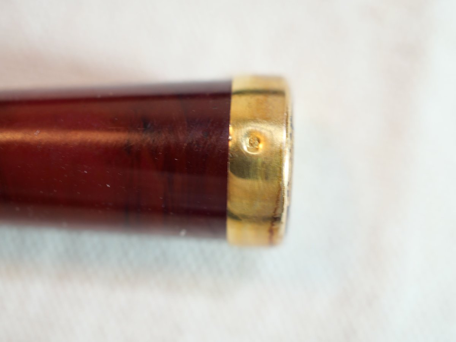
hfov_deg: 32.2
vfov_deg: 24.4
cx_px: 228
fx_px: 790
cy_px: 171
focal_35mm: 60
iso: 200
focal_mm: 30
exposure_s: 1/80
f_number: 3.5
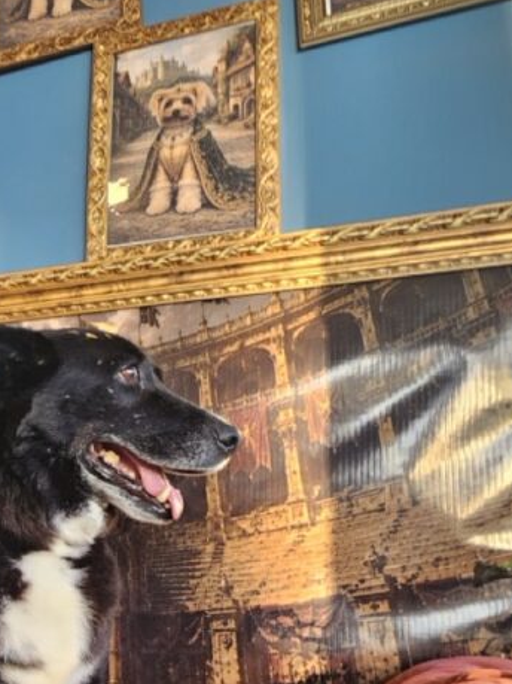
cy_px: 496
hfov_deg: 42.3
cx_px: 10
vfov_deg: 59.0
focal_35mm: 29
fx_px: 572
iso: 80
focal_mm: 2.2
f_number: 2.2
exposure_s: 1/60
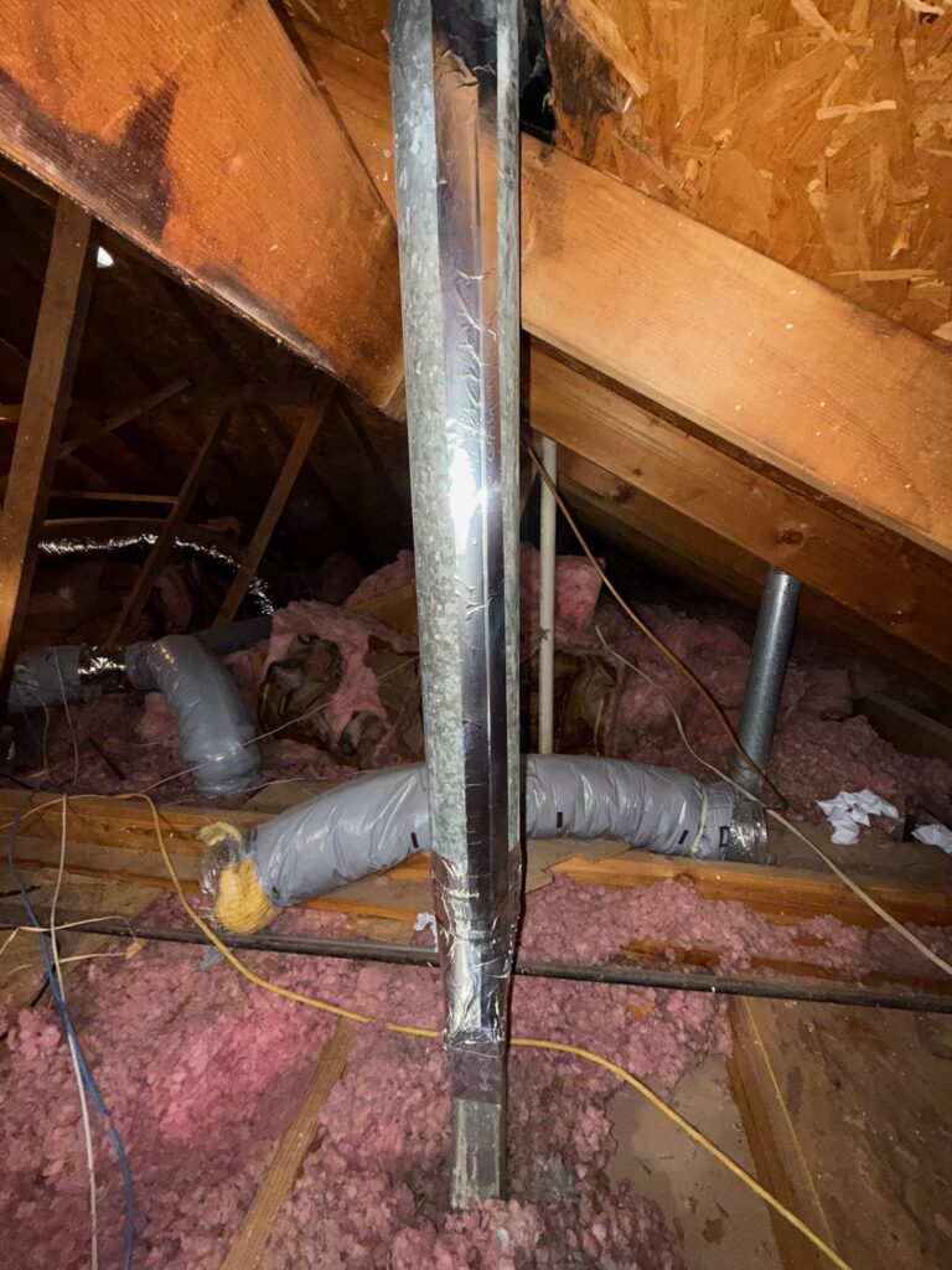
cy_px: 635
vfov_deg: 102.1
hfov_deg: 85.7
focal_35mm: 14
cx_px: 476
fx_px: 513
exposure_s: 1/40
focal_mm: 2.22
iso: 125
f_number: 2.2
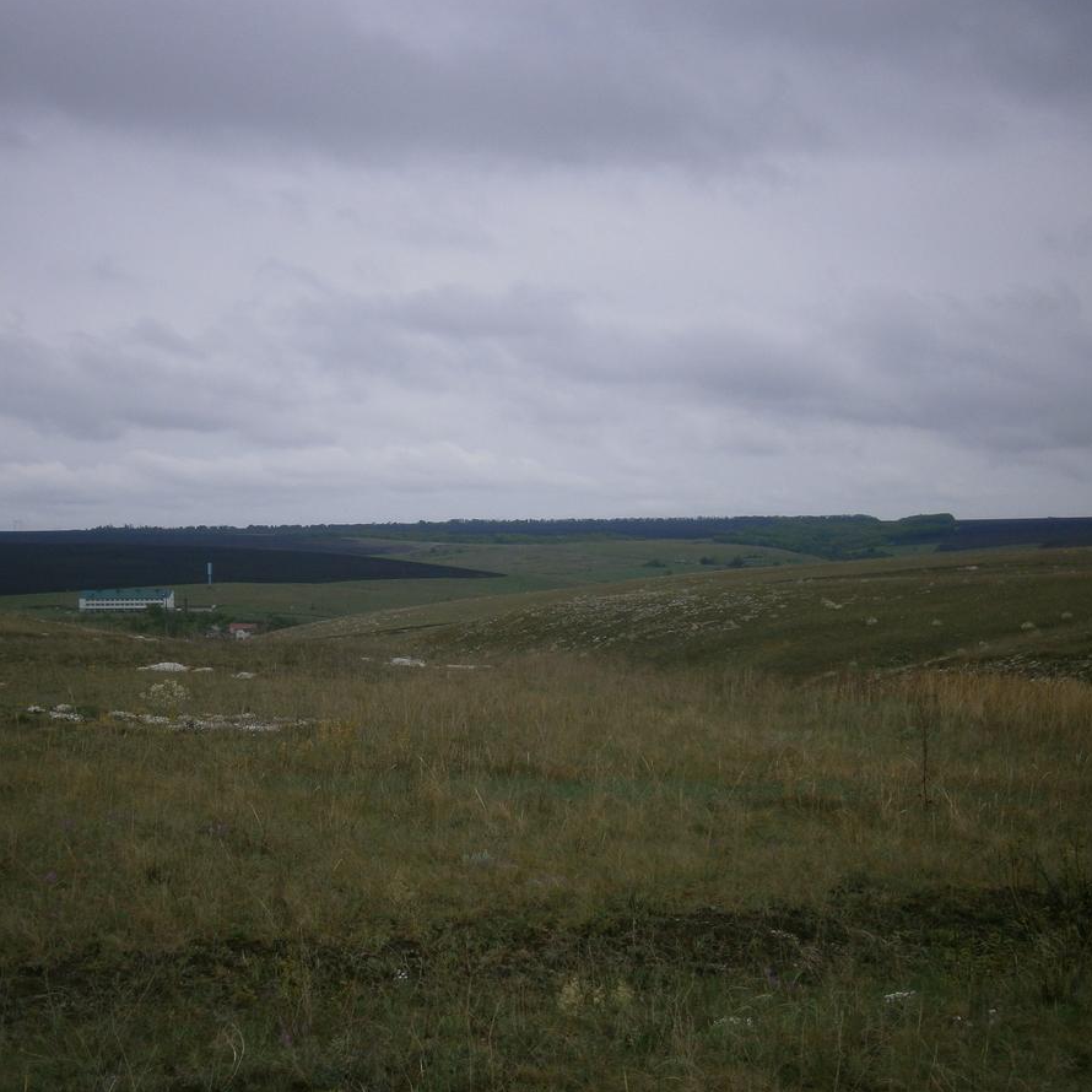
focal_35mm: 56
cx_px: 498
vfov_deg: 30.6
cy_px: 547
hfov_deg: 30.5
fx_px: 1999
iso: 80
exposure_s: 1/250
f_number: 3.4
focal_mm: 8.3
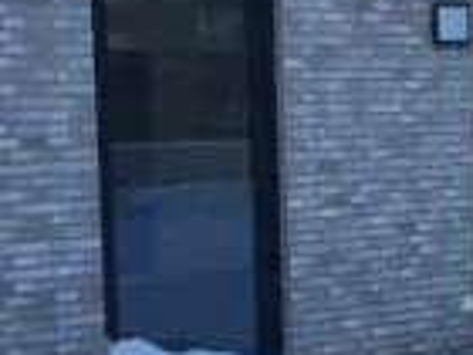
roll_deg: +0.1
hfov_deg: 23.1
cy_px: 186
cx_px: 405
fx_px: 1134
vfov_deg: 17.8
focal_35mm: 83
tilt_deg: -3.3
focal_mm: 4.15
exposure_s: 1/463
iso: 25
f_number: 2.2
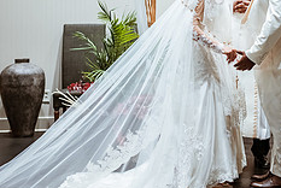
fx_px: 680
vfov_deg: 15.4
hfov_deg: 22.9
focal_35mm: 87
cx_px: 244
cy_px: -8
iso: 1000
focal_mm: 35
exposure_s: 1/500
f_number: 1.8
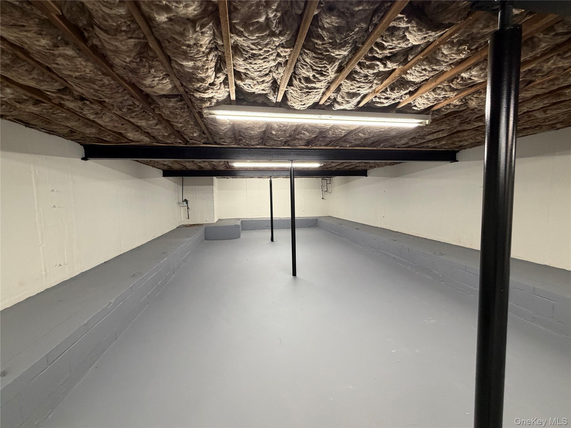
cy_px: 214
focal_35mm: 14
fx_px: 231
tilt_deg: -3.5
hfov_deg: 102.1
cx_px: 286
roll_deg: +1.2
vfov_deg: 85.7
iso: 320
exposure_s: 1/60
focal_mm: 2.22
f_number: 2.2
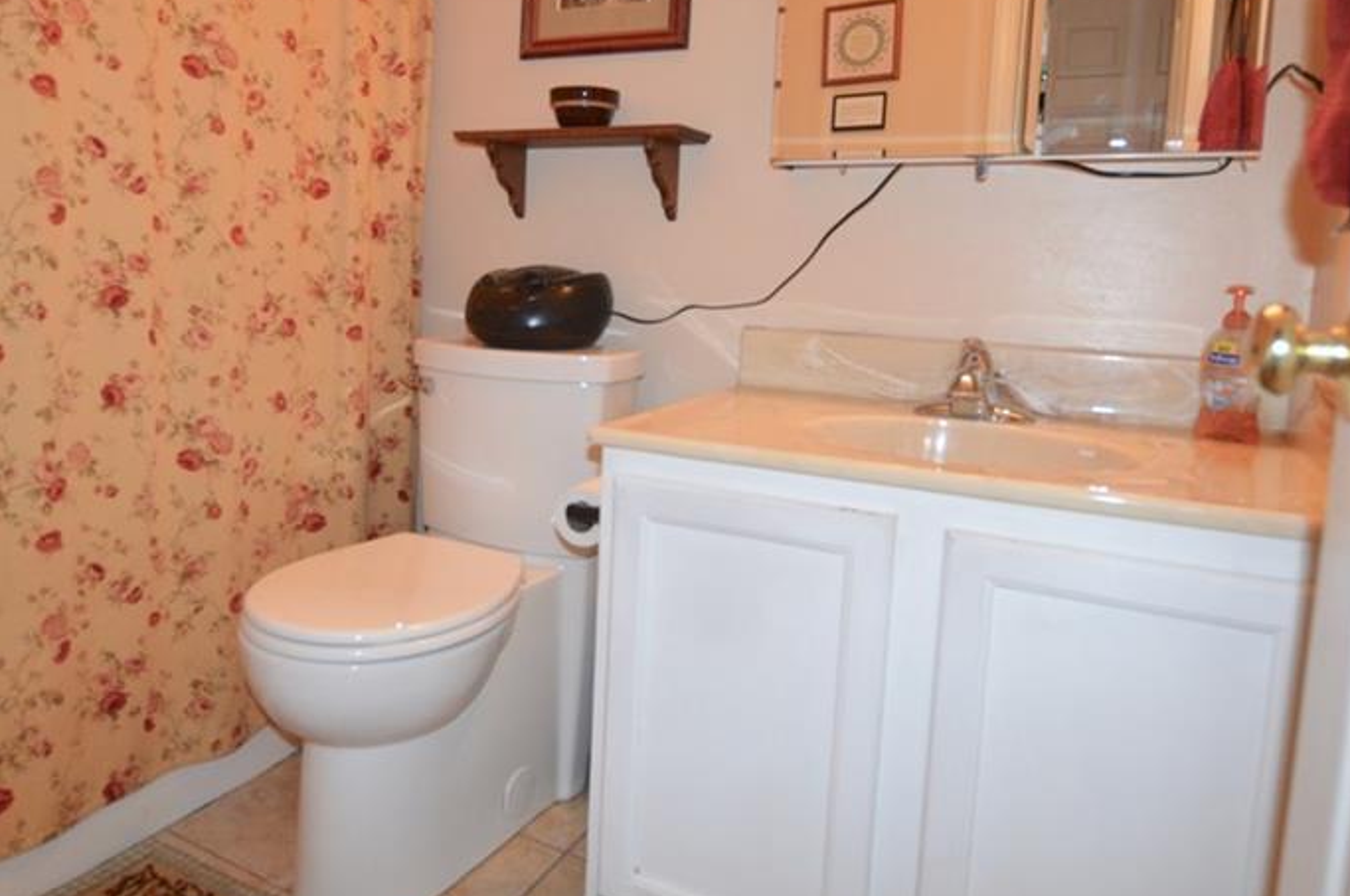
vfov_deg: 51.2
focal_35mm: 25
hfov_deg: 71.7
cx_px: 567
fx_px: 927
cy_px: 358
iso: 320
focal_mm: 11
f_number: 3.5
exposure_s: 1/60
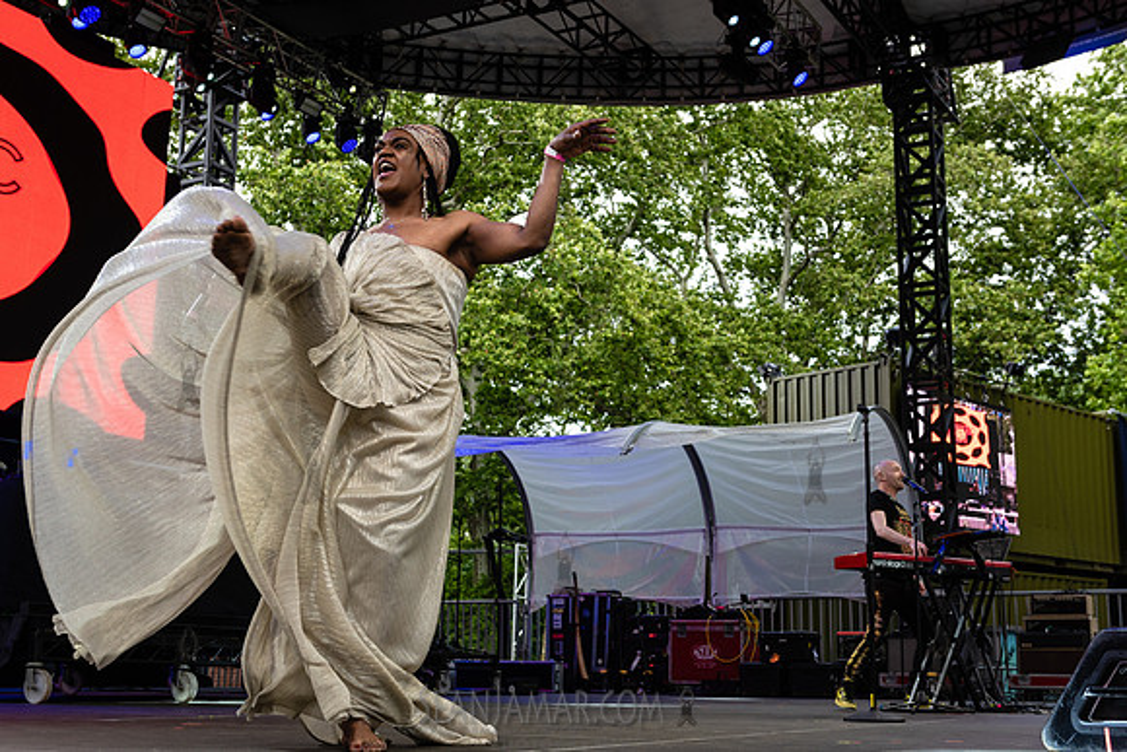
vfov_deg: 28.9
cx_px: 575
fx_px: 1459
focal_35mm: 47
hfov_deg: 42.2
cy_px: 376
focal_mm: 45
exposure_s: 1/500
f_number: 4.5
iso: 640
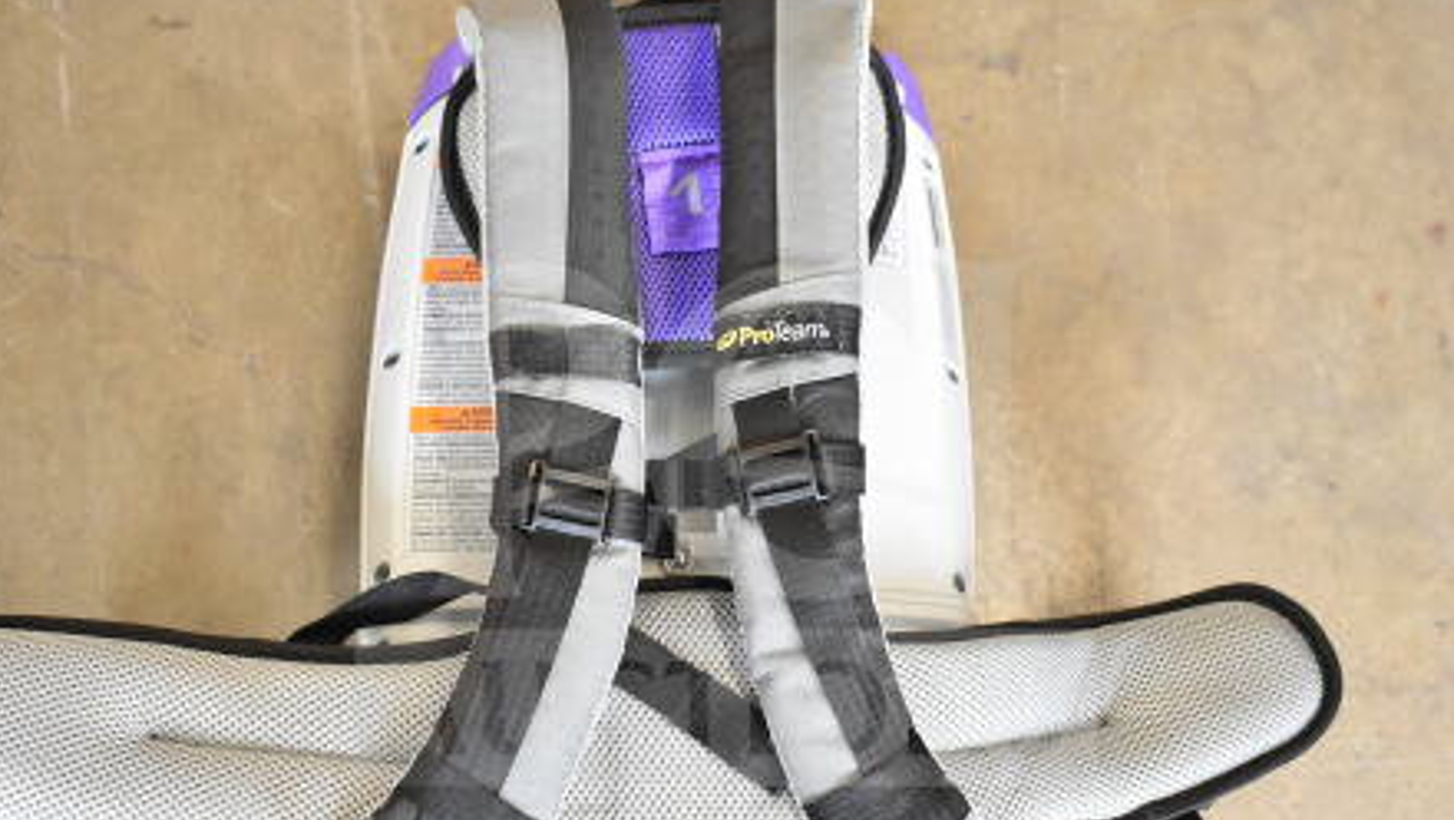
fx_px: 1764
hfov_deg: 44.8
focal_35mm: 46
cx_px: 724
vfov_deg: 26.1
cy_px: 524
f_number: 4
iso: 1600
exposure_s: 1/60
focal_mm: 21
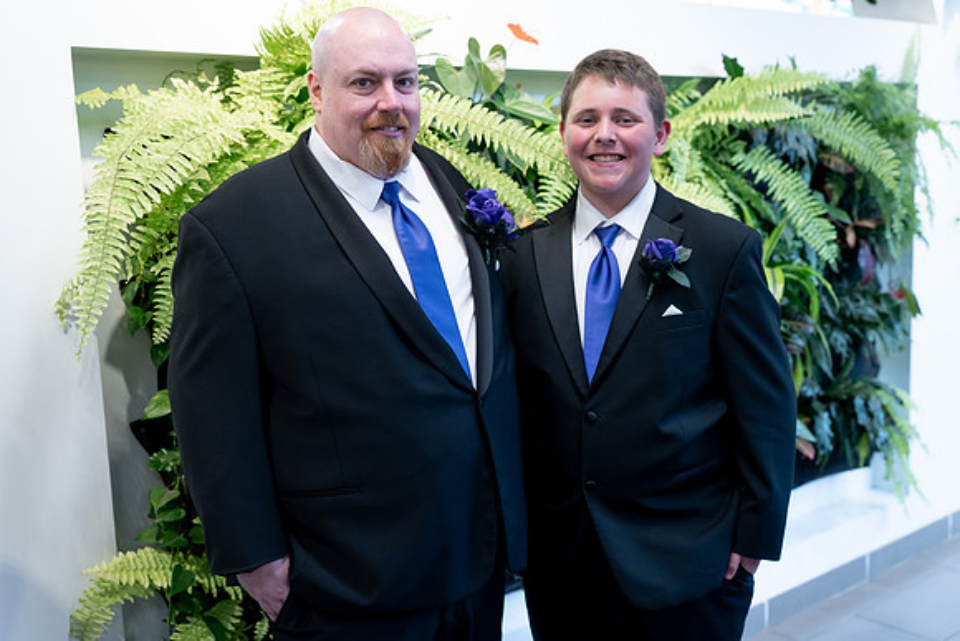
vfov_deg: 35.1
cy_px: 320
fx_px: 1014
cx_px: 480
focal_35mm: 38
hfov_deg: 50.7
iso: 1000
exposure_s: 1/320
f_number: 2.8
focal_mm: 38
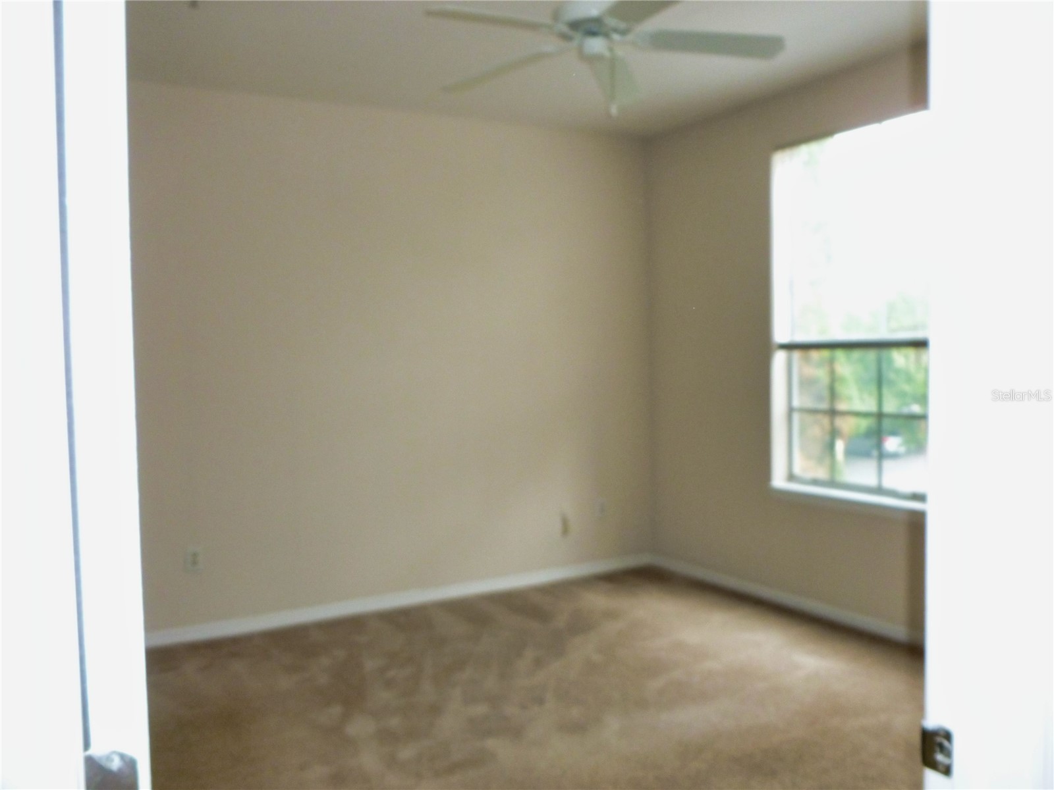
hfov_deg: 63.4
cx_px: 527
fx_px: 853
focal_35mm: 28
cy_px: 395
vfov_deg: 49.7
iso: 200
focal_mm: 5
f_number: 3.3
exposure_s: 1/60
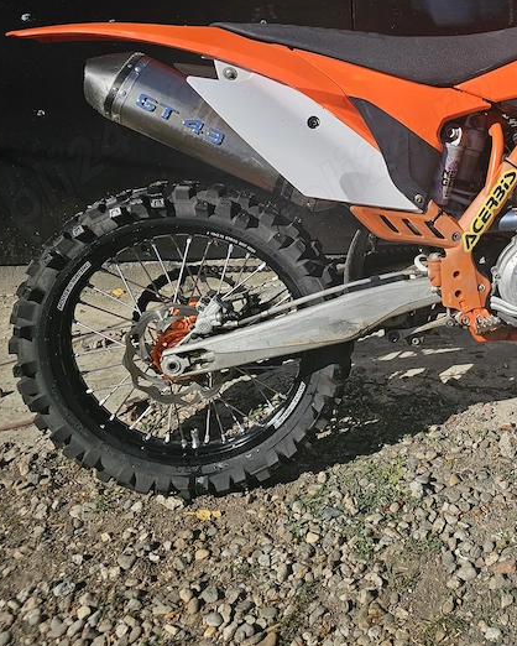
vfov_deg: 42.1
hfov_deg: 32.5
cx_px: 502
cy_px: 196
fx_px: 822
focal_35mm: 43
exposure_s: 1/1925
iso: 12
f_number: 1.7
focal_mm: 6.3
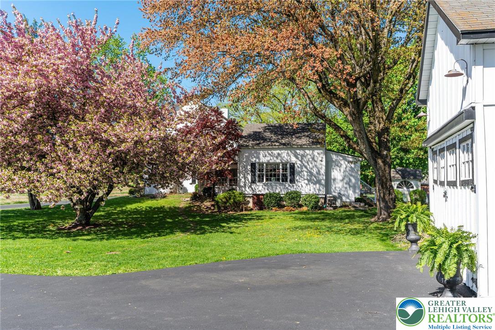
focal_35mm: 30
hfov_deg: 62.0
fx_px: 412
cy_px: 165
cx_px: 248
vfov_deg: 43.6
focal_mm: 30
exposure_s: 1/250
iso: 160
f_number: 7.1
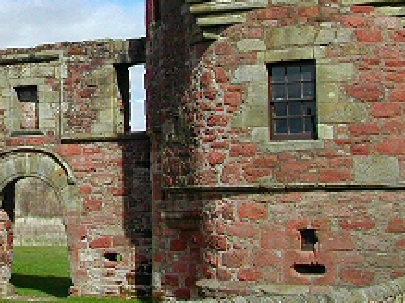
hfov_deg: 21.3
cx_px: 6
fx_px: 1041
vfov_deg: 16.4
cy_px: 55
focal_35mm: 89
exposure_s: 1/266
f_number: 7.6
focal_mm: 8
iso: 100
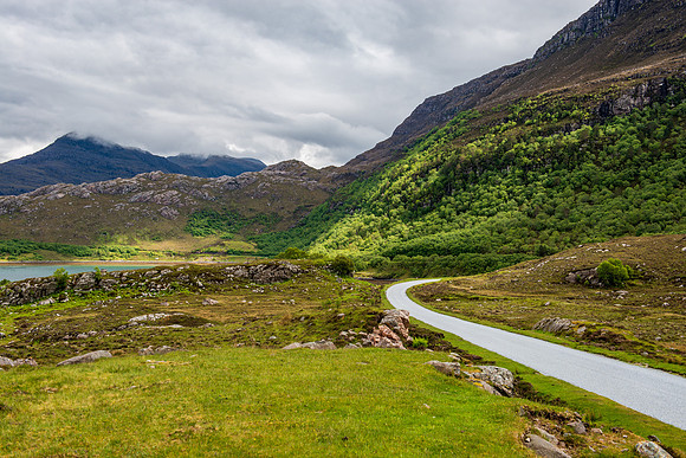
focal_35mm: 40
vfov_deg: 33.4
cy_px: 229
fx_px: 762
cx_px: 343
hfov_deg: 48.4
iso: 100
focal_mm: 40
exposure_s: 1/200
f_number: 7.1
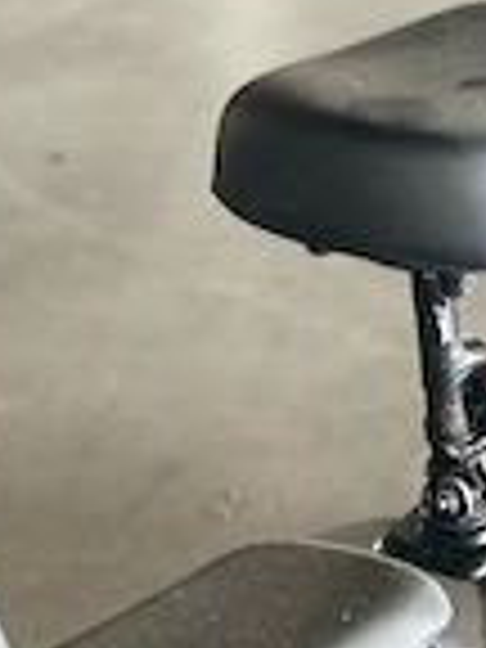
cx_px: 252
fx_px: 2696
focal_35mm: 144
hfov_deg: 10.3
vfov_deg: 13.7
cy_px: 333
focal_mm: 5.96
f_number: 1.6
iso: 320
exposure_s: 1/32
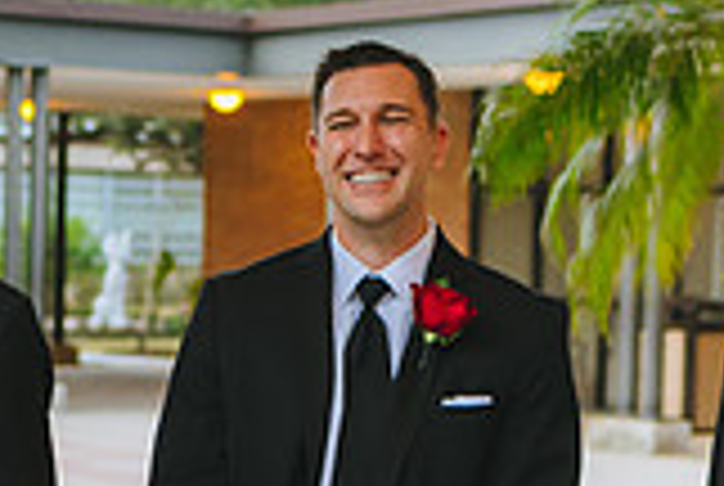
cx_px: 76
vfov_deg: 10.9
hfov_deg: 16.0
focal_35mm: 126
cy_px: 394
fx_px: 2539
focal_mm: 35
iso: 800
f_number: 2.2
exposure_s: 1/200
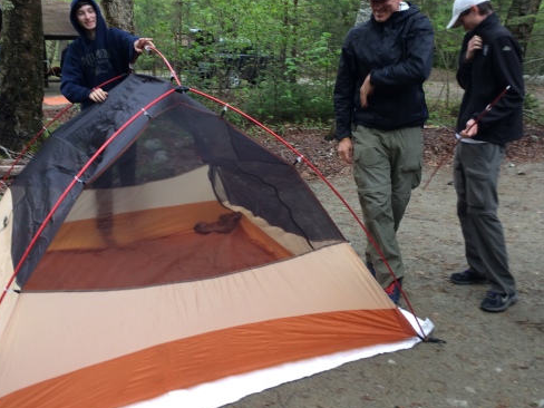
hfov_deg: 49.0
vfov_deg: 37.4
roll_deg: +1.2
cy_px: 147
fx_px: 597
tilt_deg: -6.7
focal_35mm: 38
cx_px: 269
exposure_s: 1/60
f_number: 2.2
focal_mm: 4.15
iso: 40
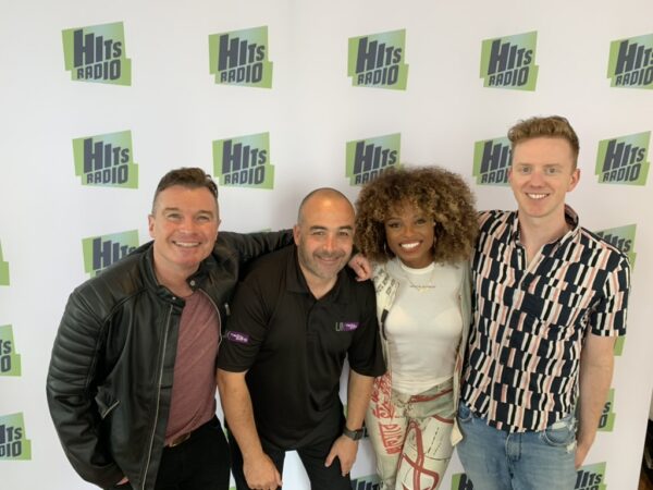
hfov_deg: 67.3
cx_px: 326
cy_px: 245
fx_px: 490
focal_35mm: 26
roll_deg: -0.5
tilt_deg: -12.3
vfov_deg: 53.1
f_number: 1.8
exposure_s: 1/121
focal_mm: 4.25
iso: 80
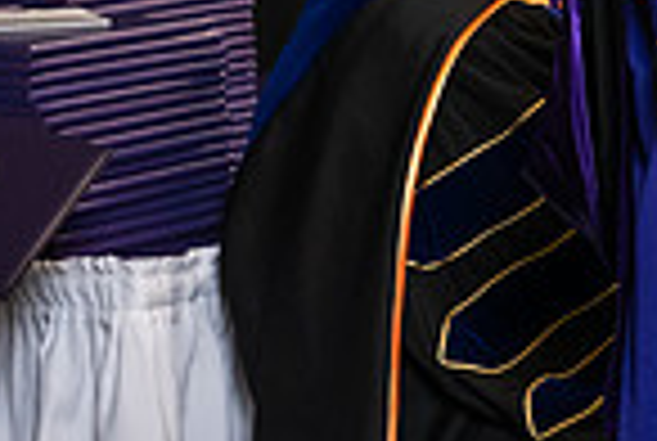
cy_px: -344
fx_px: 4499
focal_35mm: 246
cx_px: 918
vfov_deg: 5.5
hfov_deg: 8.2
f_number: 5
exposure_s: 1/125
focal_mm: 62
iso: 1600
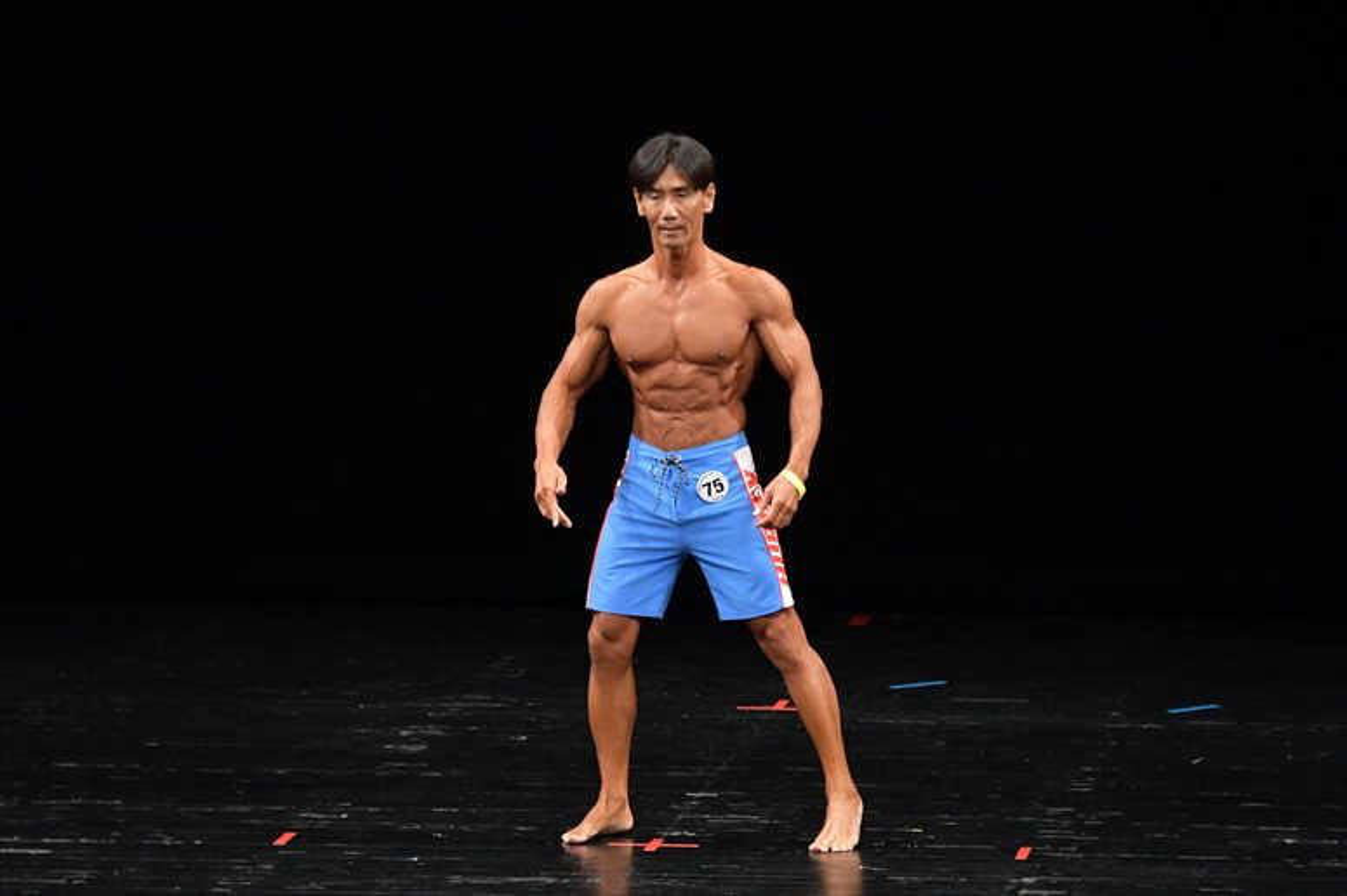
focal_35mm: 270
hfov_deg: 7.6
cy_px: 448
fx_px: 10098
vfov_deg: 5.1
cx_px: 674
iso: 3200
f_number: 5.6
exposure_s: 1/400
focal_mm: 180
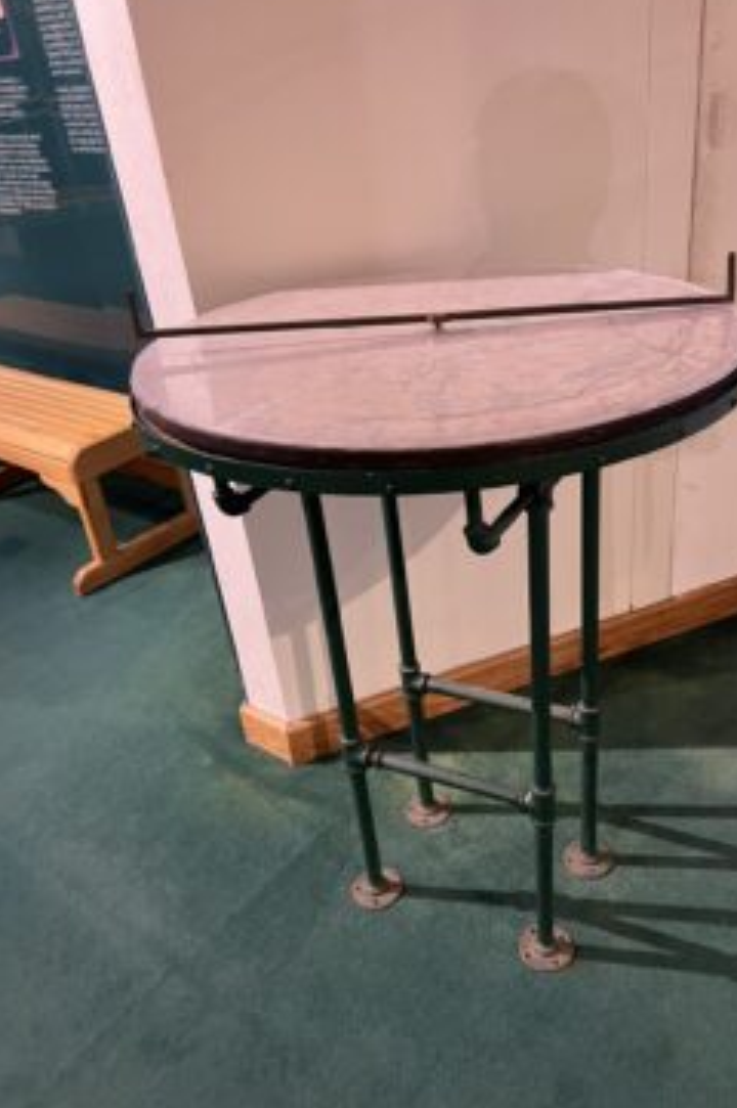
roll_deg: +5.9
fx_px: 923
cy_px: 571
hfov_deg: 43.4
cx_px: 430
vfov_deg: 62.0
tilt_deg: -25.9
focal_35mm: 30
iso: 400
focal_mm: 5.7
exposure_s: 1/60
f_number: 1.5
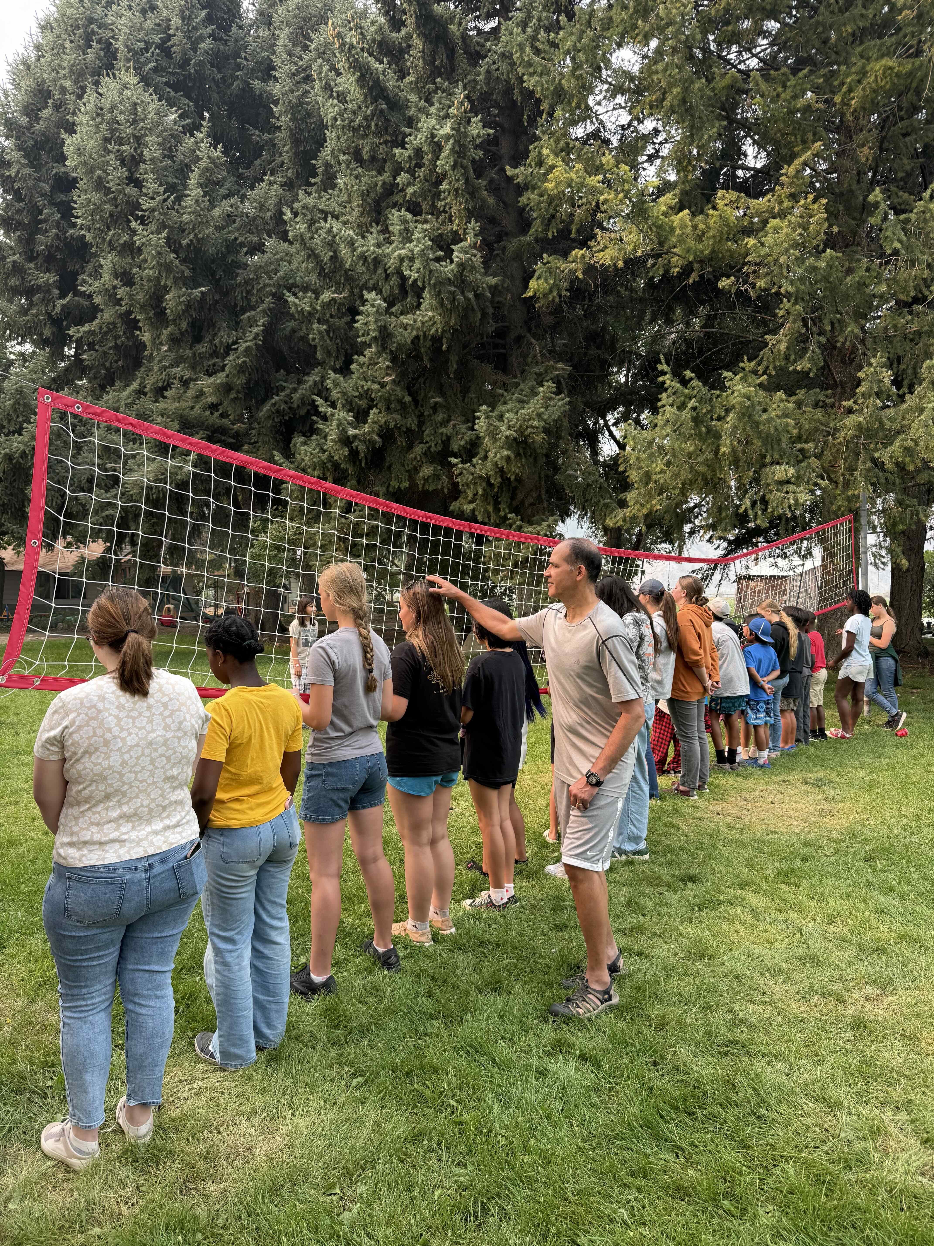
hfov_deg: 56.8
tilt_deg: -3.7
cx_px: 467
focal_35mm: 24
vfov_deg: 71.6
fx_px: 863
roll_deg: -2.0
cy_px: 623
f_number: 1.78
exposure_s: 1/735
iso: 80
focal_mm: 6.76
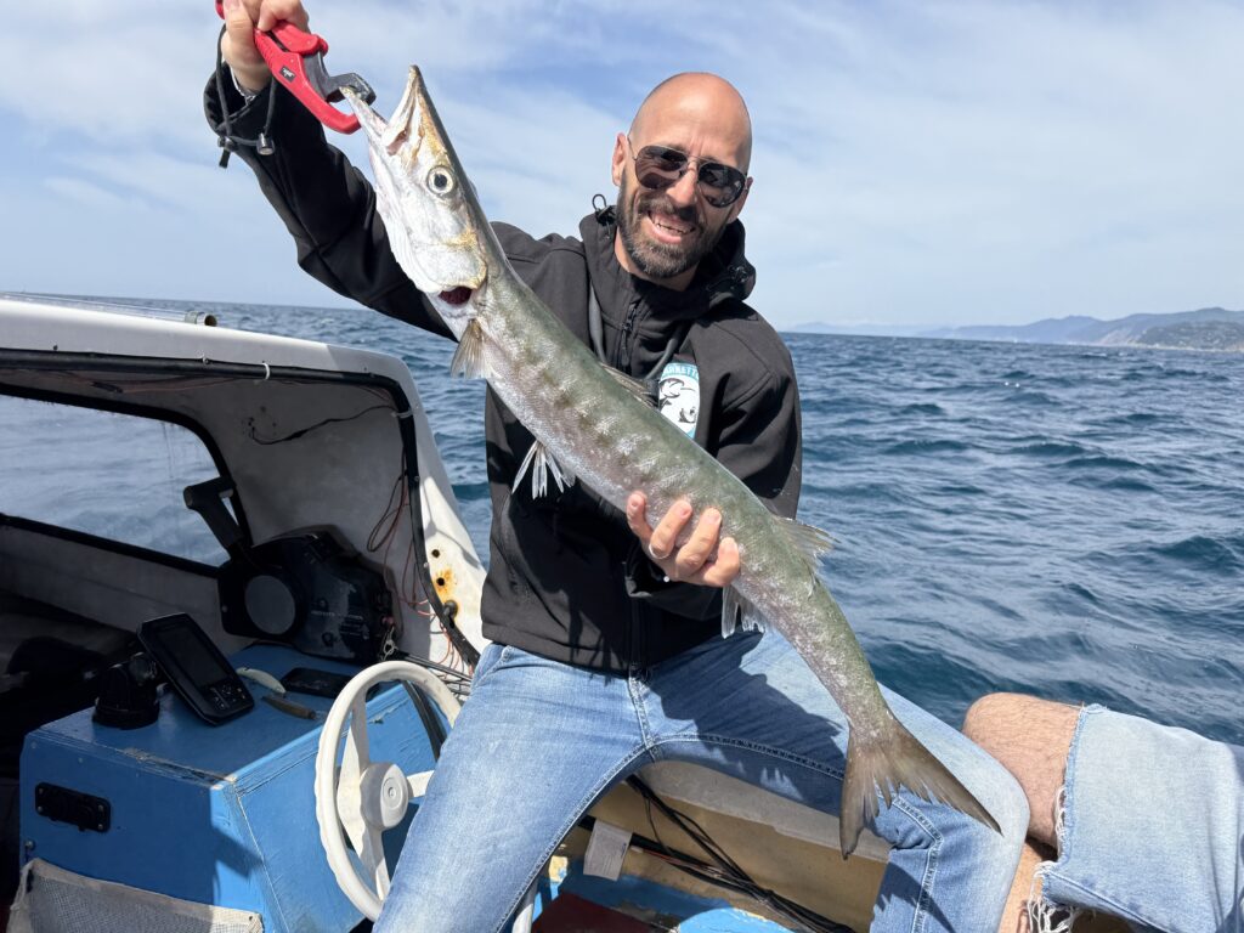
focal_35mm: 24
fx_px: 862
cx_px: 622
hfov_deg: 71.6
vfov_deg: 56.8
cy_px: 466
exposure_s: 1/4405
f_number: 1.78
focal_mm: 6.76
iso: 80
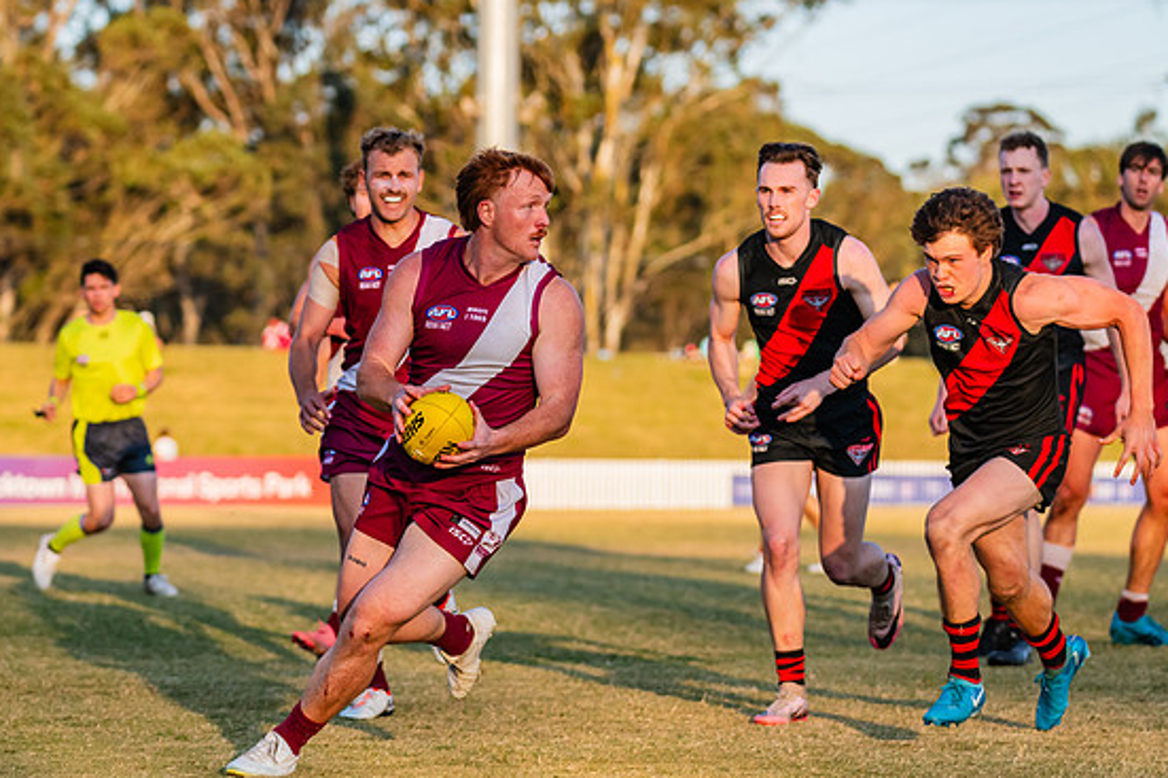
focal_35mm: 210
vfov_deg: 6.5
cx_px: 501
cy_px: 358
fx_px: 6811
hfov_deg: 9.8
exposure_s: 1/1250
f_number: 5.6
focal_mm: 170
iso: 800
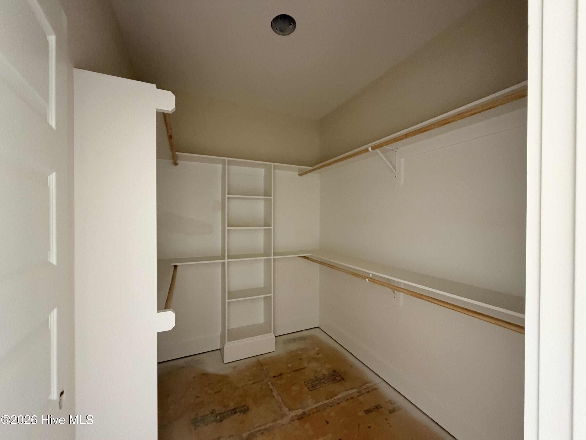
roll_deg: +0.0
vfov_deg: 85.7
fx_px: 237
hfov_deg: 102.1
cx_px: 293
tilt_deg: -1.3
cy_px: 220
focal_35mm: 14
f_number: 2.2
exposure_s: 1/60
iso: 500
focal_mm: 2.22
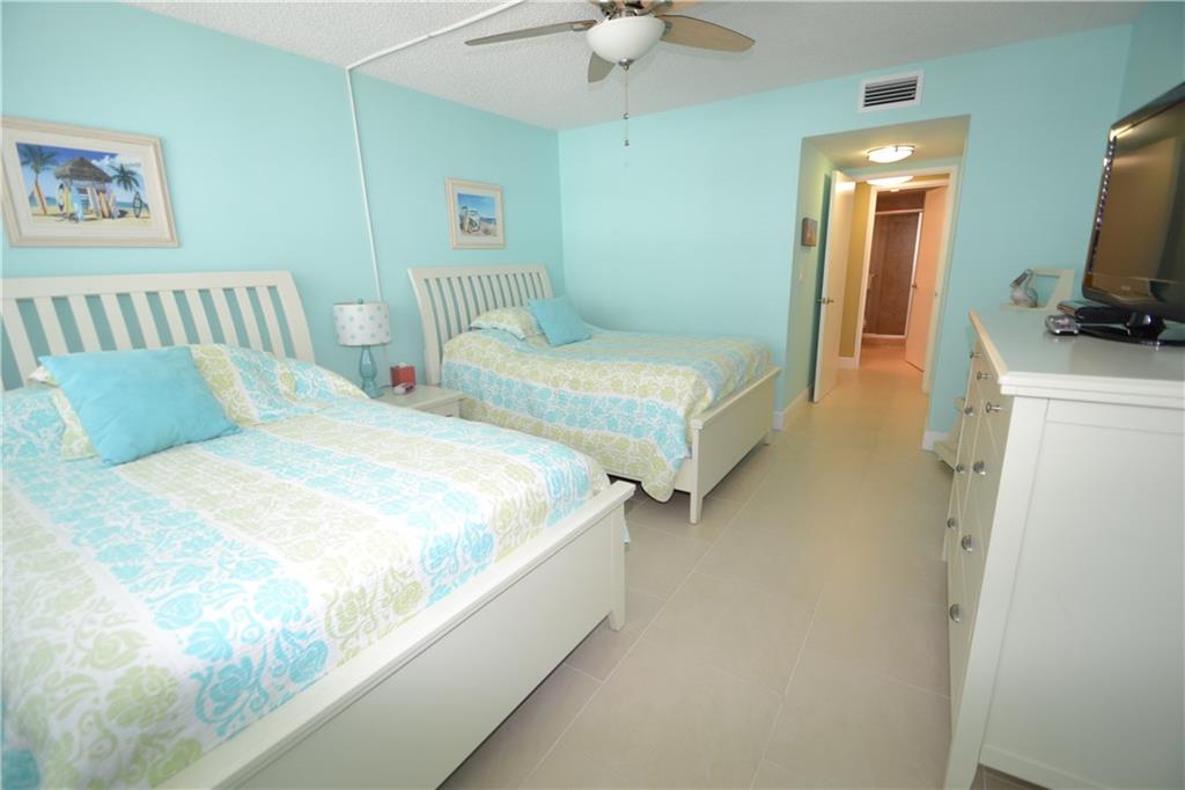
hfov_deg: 100.4
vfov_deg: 77.3
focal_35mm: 15
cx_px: 592
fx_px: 494
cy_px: 395
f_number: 4
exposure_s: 1/60
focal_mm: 10
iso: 400
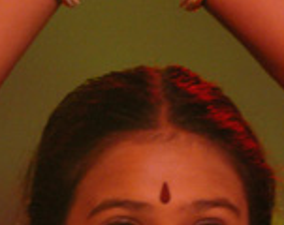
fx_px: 9381
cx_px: 154
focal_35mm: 1119
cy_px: 282
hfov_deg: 1.7
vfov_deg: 1.4
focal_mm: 200
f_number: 2.8
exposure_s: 1/160
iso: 800
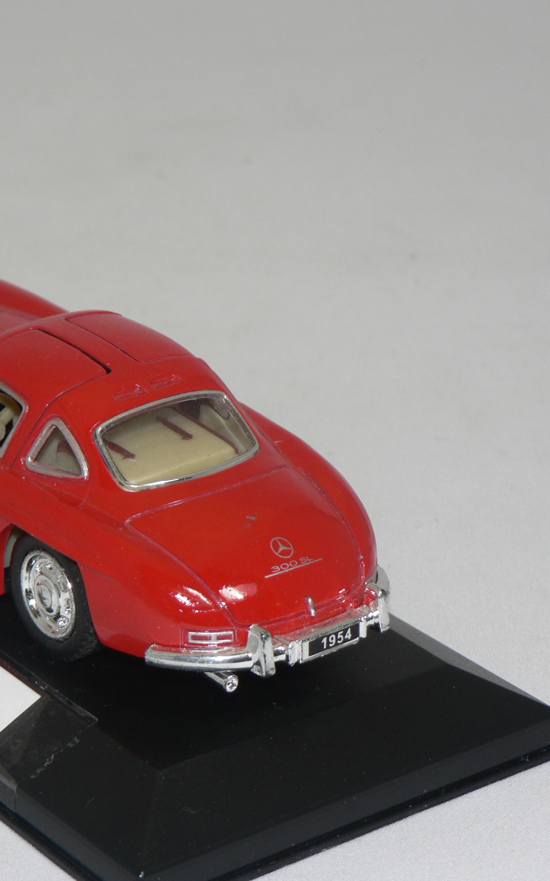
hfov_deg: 10.4
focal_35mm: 126
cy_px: 440
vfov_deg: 16.6
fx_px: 3022
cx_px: 105
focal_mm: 14.9
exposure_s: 1/60
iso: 80
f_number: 3.2
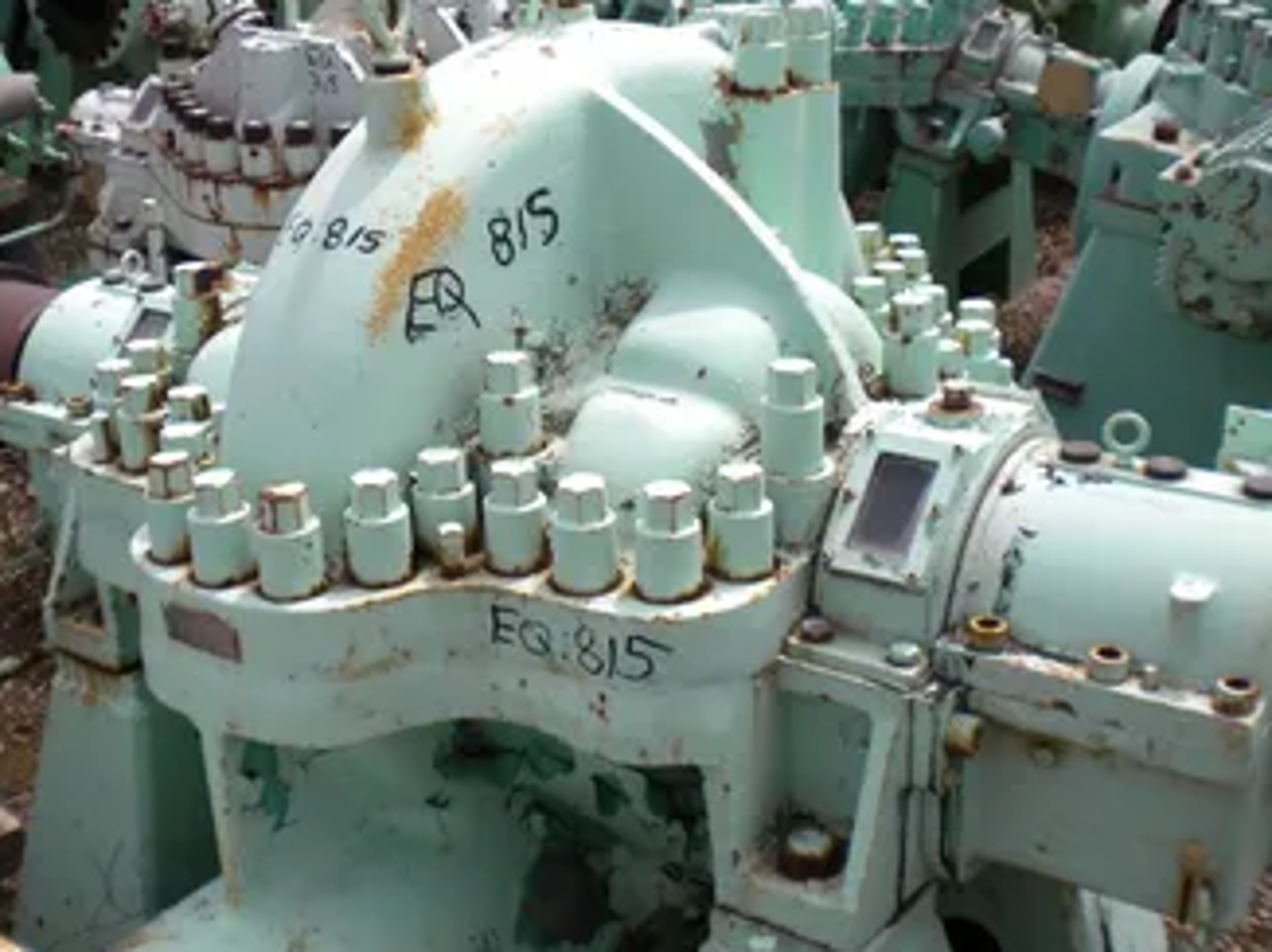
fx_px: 1579
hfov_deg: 43.9
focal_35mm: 43
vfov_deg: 33.5
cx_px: 605
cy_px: 449
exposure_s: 1/963
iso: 80
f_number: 4.6
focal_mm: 6.3
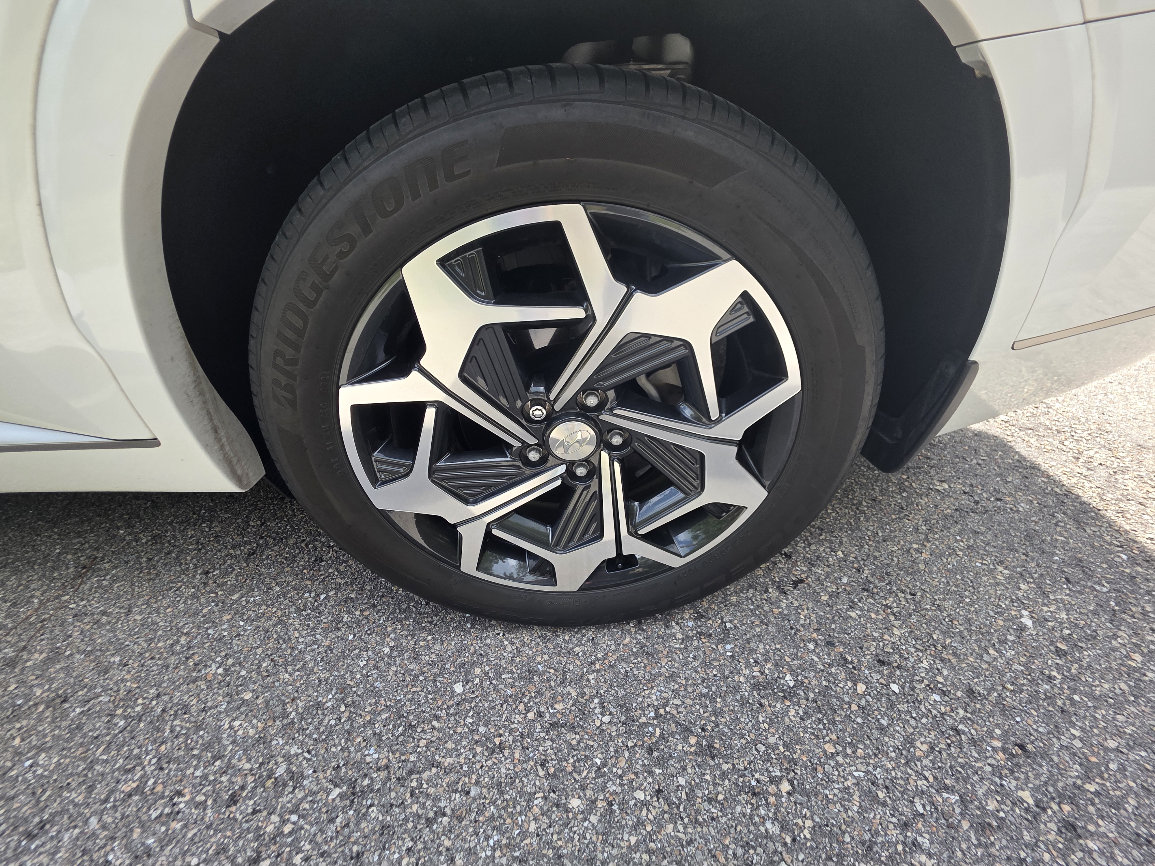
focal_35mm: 13
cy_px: 433
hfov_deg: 106.2
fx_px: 434
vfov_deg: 89.9
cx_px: 578
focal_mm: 2.2
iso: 40
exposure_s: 1/426
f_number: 1.9
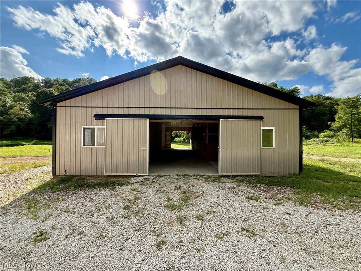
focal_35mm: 14
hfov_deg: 102.1
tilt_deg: +1.9
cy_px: 136
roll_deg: -0.6
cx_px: 180
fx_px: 146
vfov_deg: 85.7
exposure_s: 1/1017
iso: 64
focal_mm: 2.22
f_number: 2.2
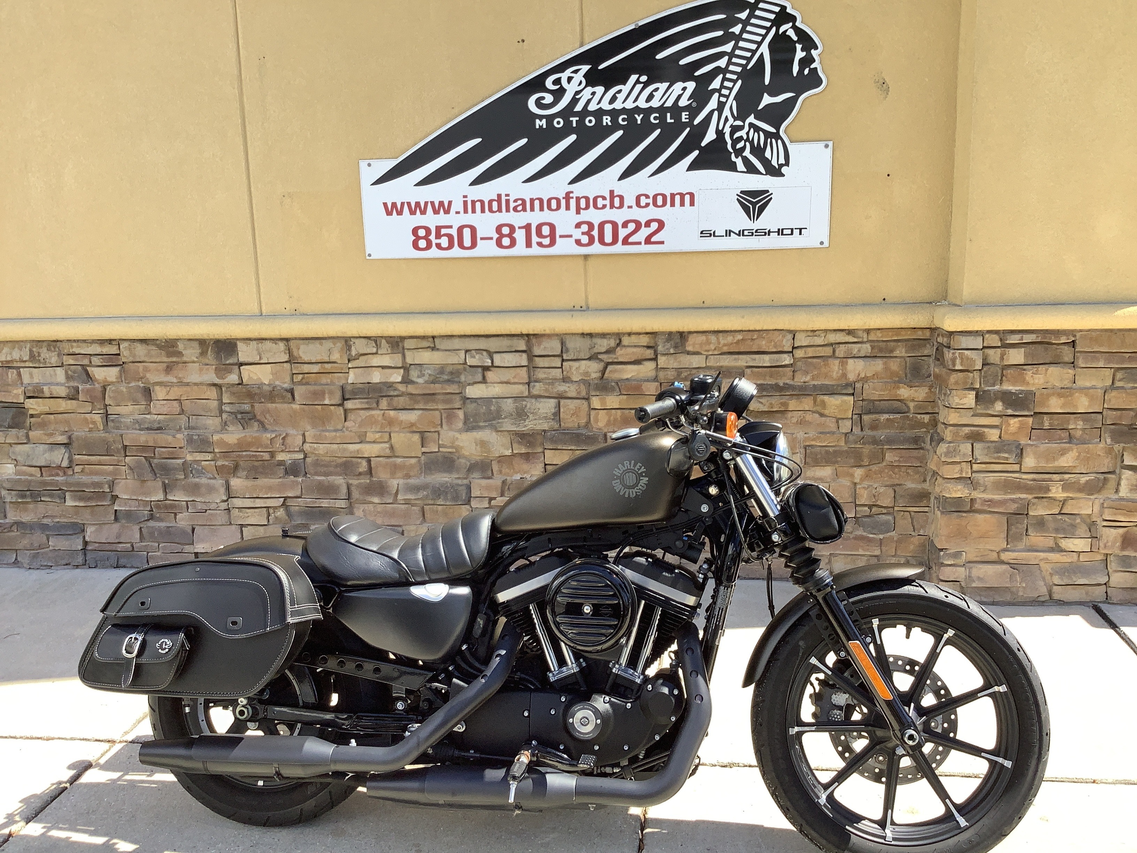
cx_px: 568
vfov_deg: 45.4
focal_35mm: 31
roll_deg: +1.4
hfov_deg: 58.4
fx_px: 1018
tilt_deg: -12.2
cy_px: 426
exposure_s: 1/476
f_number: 2.4
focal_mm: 3.3
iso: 25
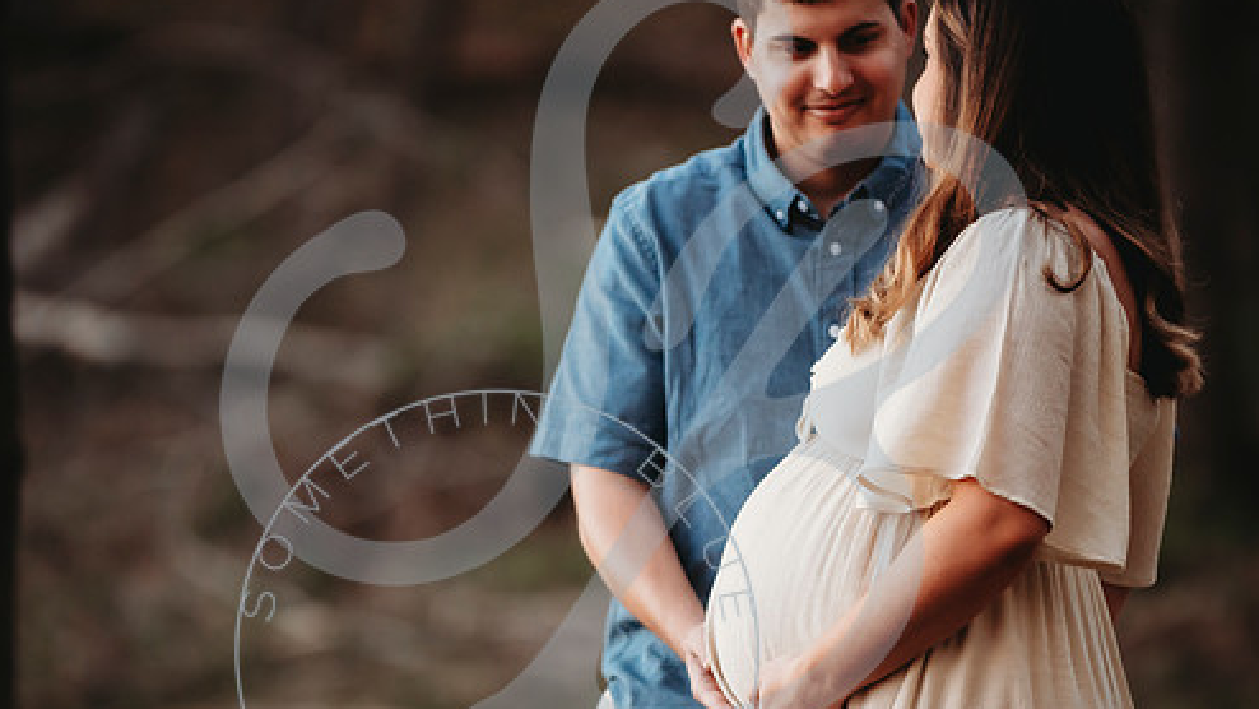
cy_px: 437
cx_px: 624
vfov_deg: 4.9
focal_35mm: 246
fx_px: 8213
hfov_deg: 8.8
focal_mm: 200
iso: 1000
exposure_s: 1/320
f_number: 2.8
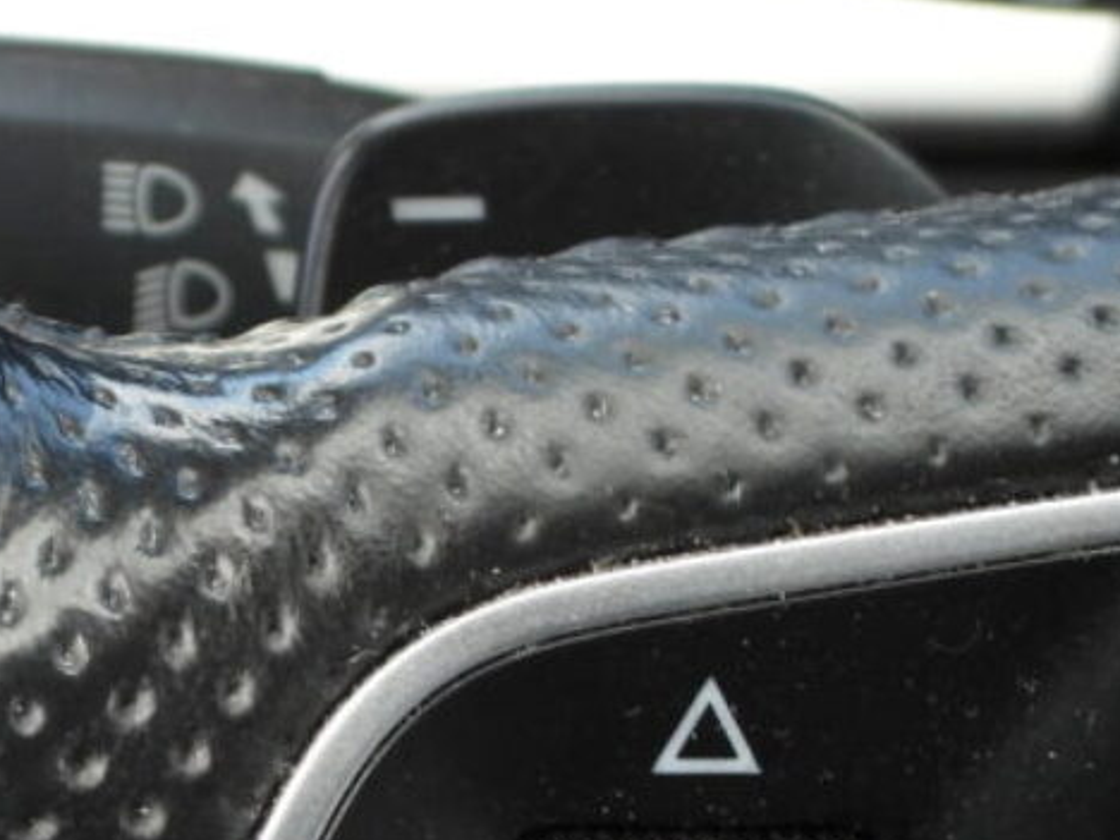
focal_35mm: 130
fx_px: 4206
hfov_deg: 15.2
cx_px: 462
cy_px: 799
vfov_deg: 11.3
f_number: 3.2
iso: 100
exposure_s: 1/100
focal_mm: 6.8
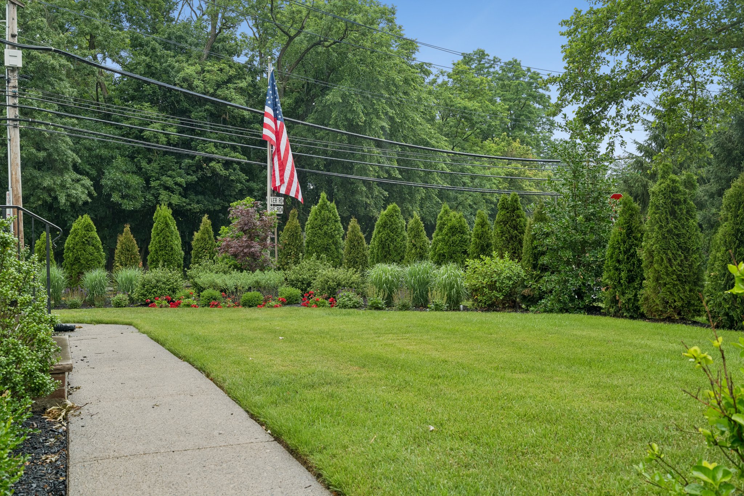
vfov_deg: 37.8
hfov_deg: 54.4
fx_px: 723
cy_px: 248
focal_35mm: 35
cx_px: 372
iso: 640
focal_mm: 35
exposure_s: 1/200
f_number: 8
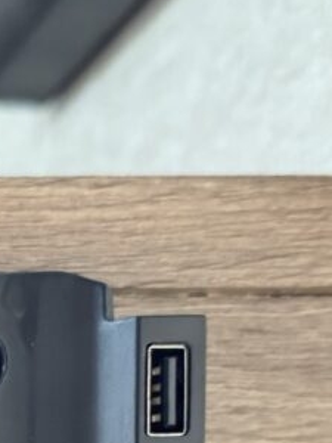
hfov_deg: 16.5
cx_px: -152
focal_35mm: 82
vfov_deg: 20.6
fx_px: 1049
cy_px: 654
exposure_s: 1/60
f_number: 1.78
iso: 800
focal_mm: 6.76
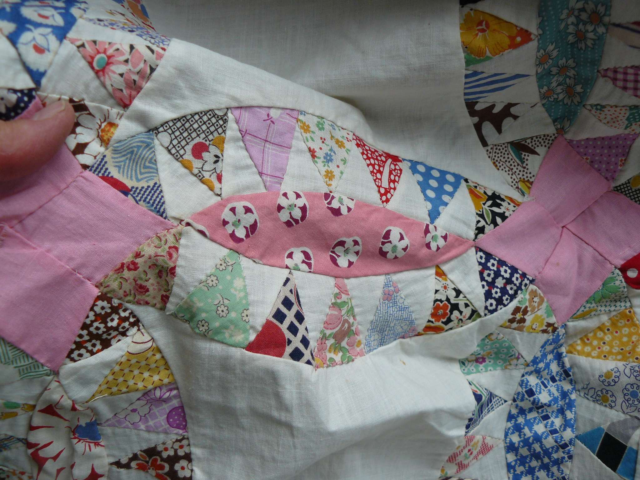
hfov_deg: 51.4
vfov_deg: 39.7
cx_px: 320
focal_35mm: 36
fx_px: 666
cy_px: 240
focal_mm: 6
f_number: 2.8
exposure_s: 1/100
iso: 100
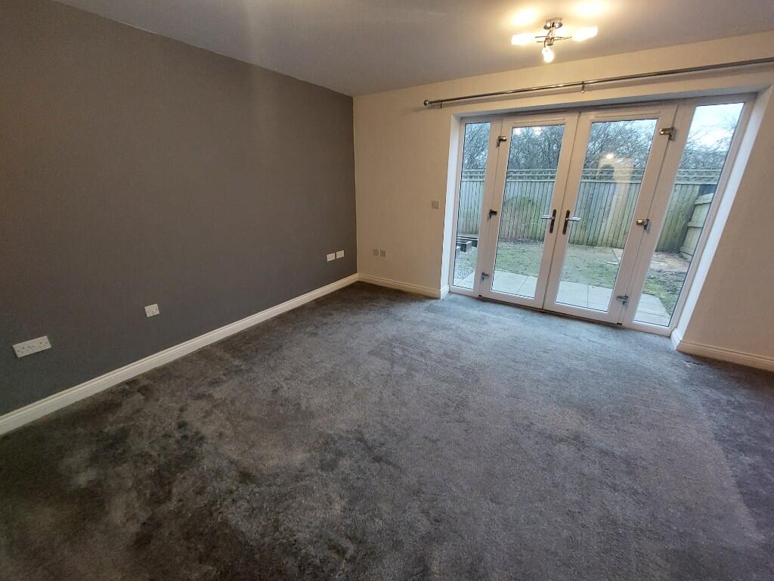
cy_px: 290
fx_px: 291
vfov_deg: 89.9
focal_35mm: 13
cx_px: 387
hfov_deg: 106.2
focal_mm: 1.74
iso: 320
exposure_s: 1/25
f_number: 2.2
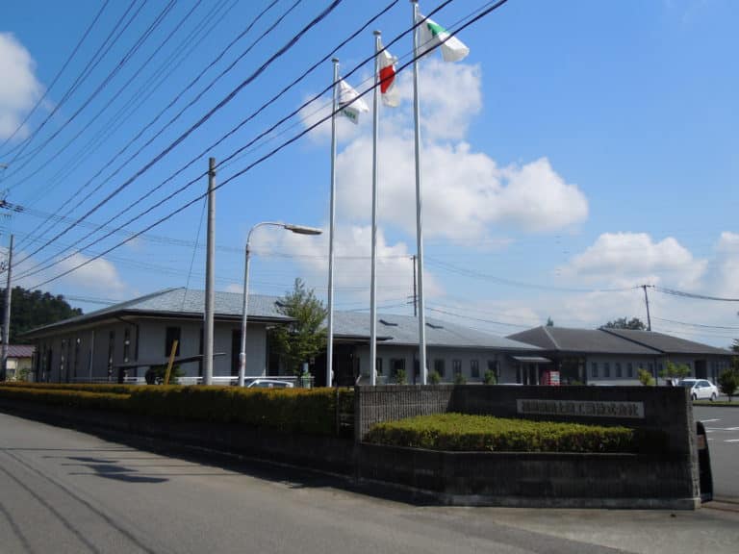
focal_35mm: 30
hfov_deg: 60.0
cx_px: 370
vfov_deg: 46.8
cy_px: 277
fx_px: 640
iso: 100
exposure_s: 1/400
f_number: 7
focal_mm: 5.4
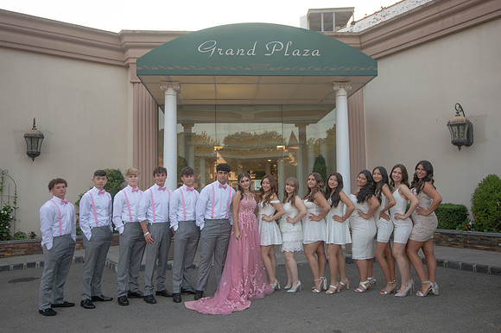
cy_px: 166
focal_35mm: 29
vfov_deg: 44.9
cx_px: 250
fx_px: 403
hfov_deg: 63.7
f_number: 4.5
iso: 100
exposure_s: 1/80
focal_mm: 29
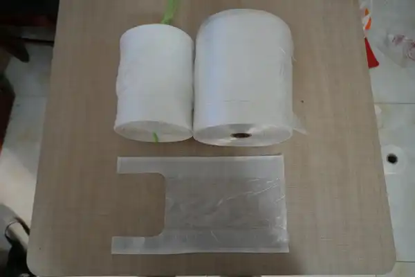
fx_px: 277
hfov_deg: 73.7
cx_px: 208
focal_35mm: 24
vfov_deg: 53.1
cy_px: 138
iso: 3200
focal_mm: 16
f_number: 3.5
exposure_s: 1/160
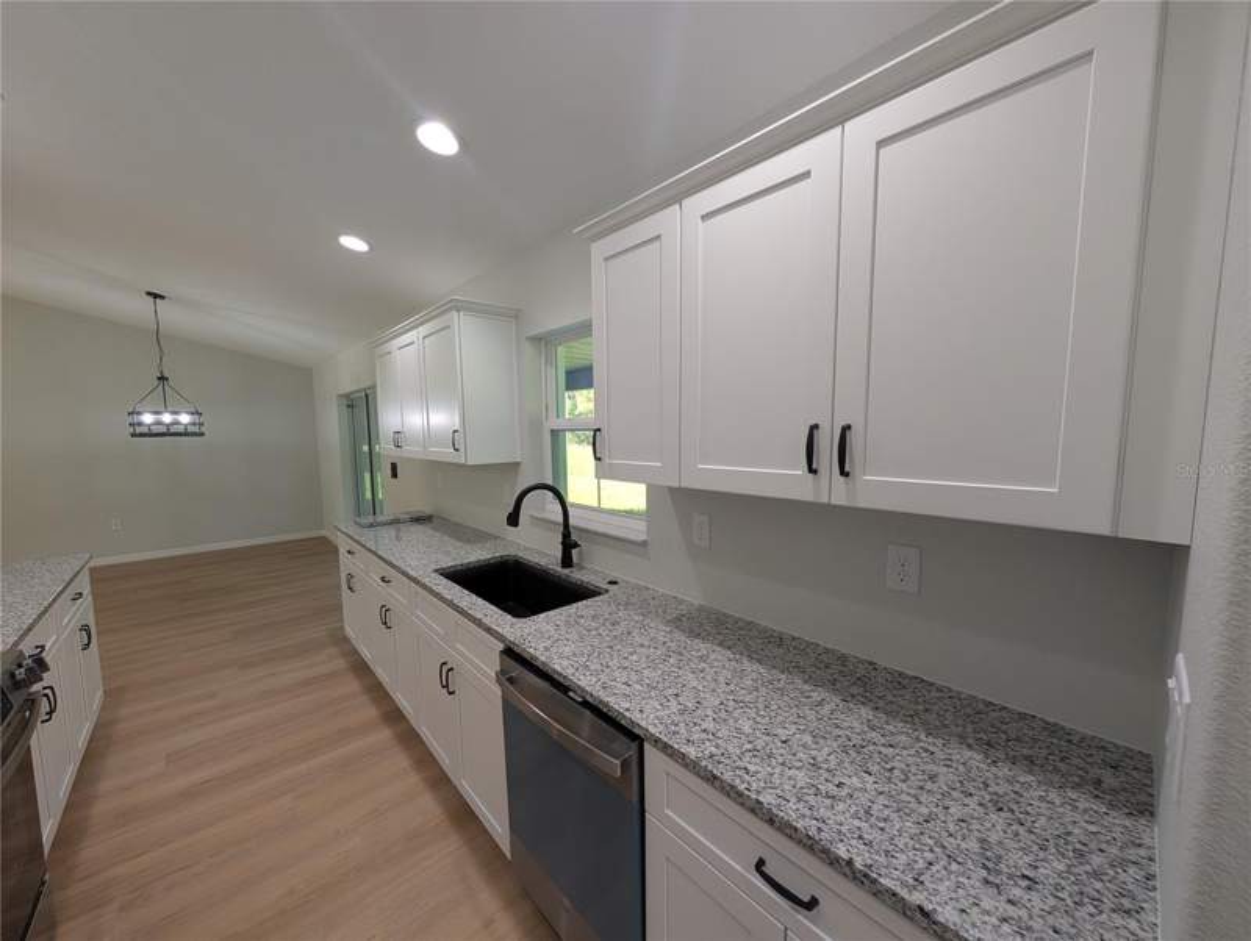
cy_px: 470
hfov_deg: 110.5
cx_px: 626
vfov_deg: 94.6
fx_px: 434
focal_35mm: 12
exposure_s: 1/120
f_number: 1.7
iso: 71
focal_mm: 2.02
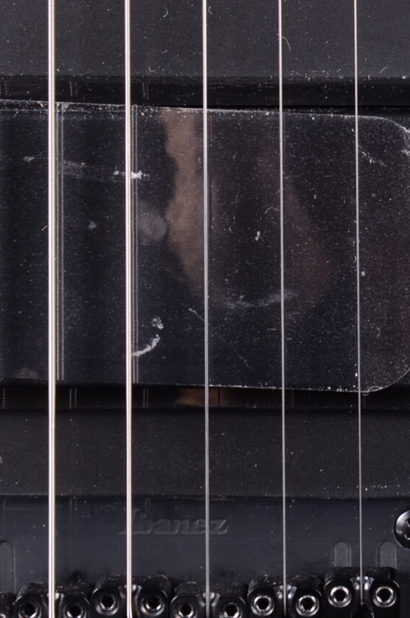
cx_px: 493
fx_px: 2950
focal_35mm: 172
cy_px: 115
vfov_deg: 11.9
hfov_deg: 7.9
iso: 200
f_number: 9
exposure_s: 1/200
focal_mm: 38
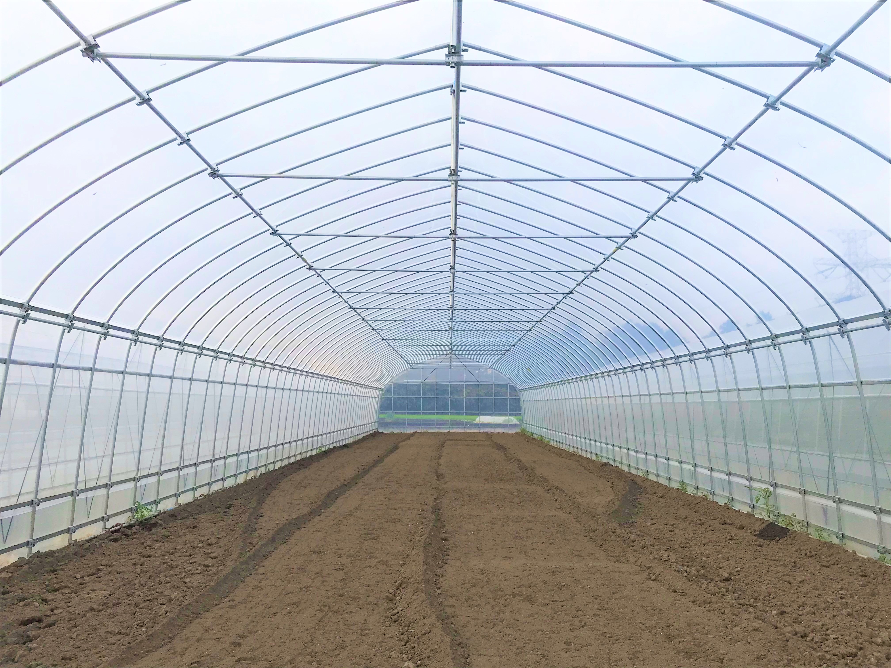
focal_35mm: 28
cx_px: 446
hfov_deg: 63.4
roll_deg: -2.1
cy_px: 334
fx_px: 721
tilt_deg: +8.0
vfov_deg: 49.7
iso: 20
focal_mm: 3.99
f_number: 1.8
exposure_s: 1/454
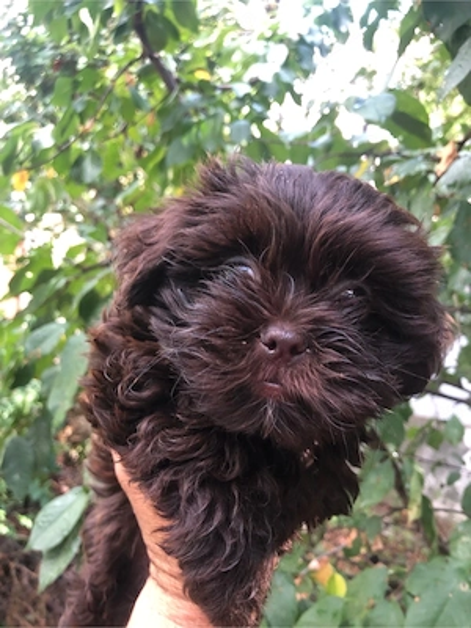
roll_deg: -5.2
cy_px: 314
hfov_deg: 49.7
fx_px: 508
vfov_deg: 63.4
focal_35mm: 28
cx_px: 236
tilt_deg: -5.5
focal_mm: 3.99
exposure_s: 1/120
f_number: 1.8
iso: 100
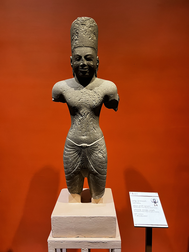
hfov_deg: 53.1
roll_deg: -1.0
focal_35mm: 26
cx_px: 94
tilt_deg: -5.6
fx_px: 189
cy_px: 126
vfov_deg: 67.3
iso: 400
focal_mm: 5.7
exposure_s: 1/33
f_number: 1.5
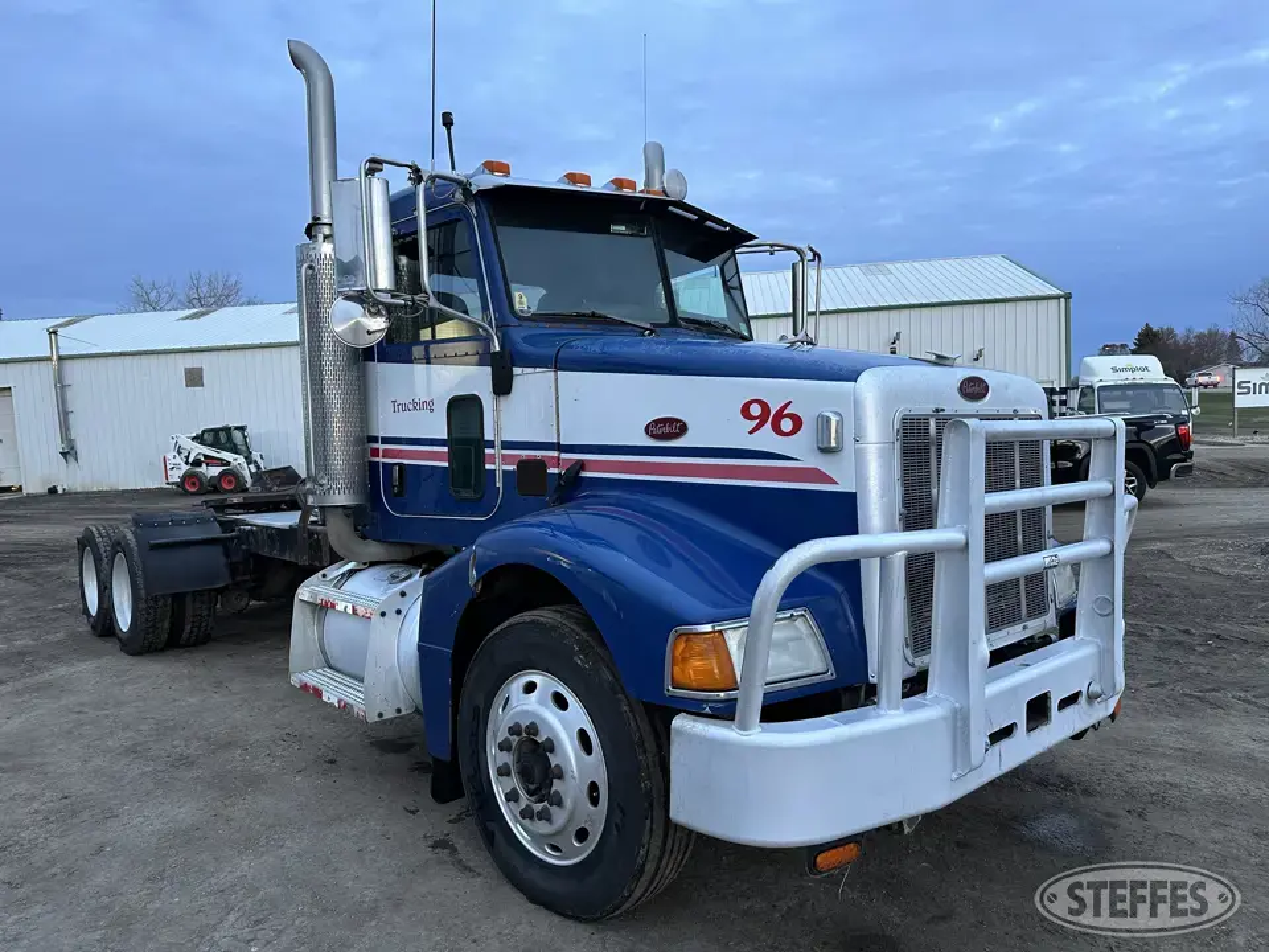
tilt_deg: -5.4
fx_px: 880
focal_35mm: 24
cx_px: 634
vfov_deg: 56.8
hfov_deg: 71.6
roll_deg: +2.4
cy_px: 476
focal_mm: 6.86
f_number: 1.78
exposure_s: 1/68
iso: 250
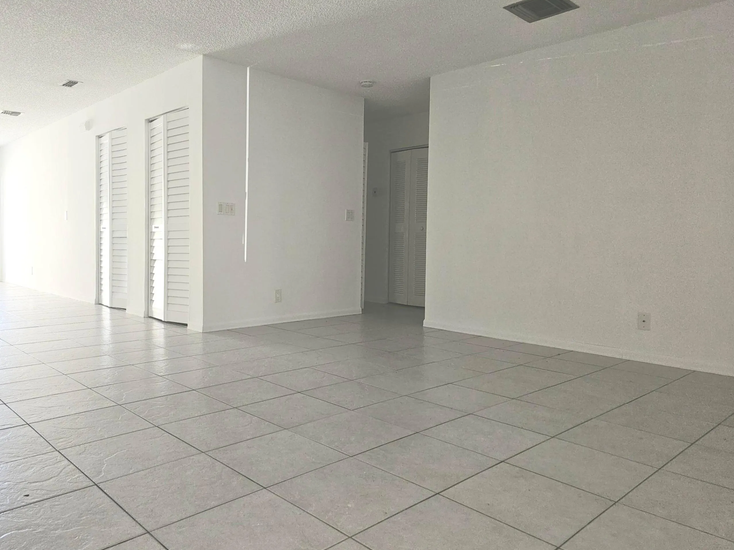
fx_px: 551
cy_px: 252
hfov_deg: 67.1
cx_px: 327
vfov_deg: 53.0
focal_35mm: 26
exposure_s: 1/40
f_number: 1.7
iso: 100
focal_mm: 6.3
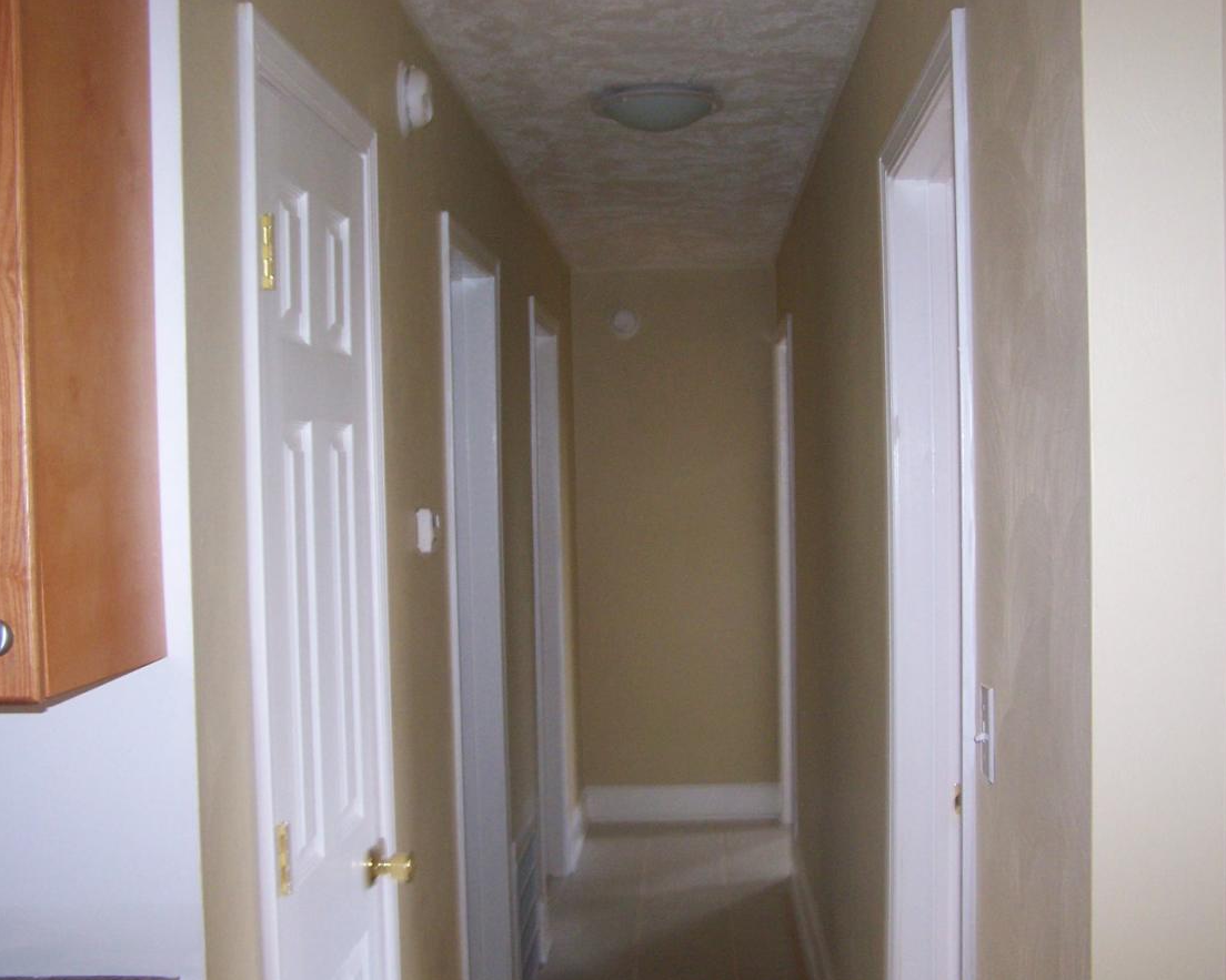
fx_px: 1560
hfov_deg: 42.9
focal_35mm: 43
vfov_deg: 34.9
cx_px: 654
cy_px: 495
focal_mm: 6.3
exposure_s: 1/60
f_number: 2.8
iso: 160
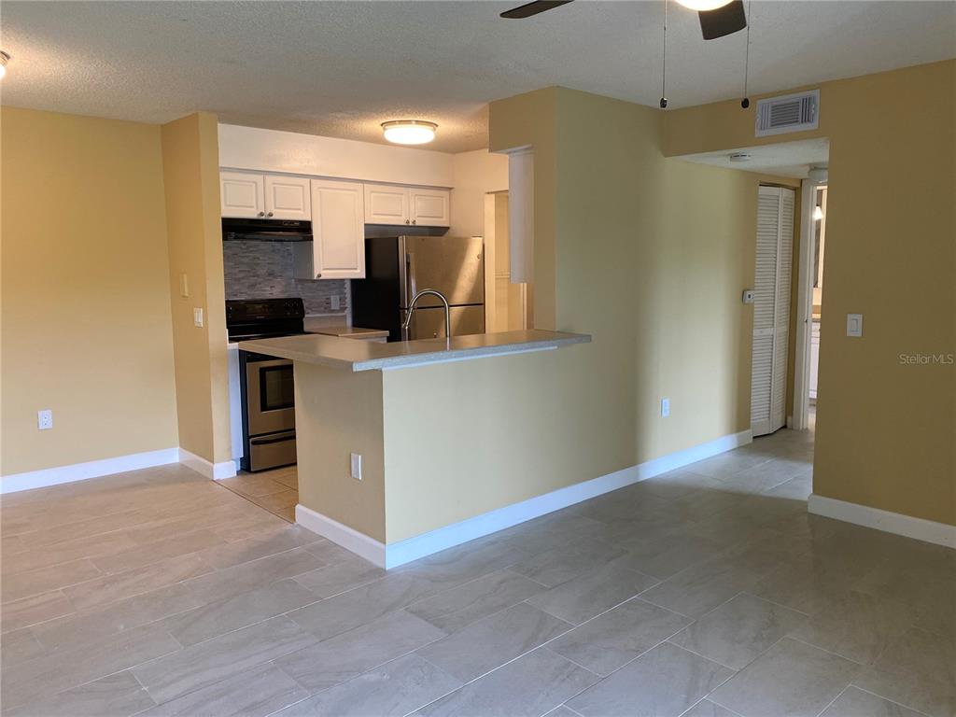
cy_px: 358
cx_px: 478
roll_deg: +0.4
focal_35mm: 26
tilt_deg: -6.7
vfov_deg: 53.1
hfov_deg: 67.3
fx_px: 718
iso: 125
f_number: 1.8
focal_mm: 4.25
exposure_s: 1/120
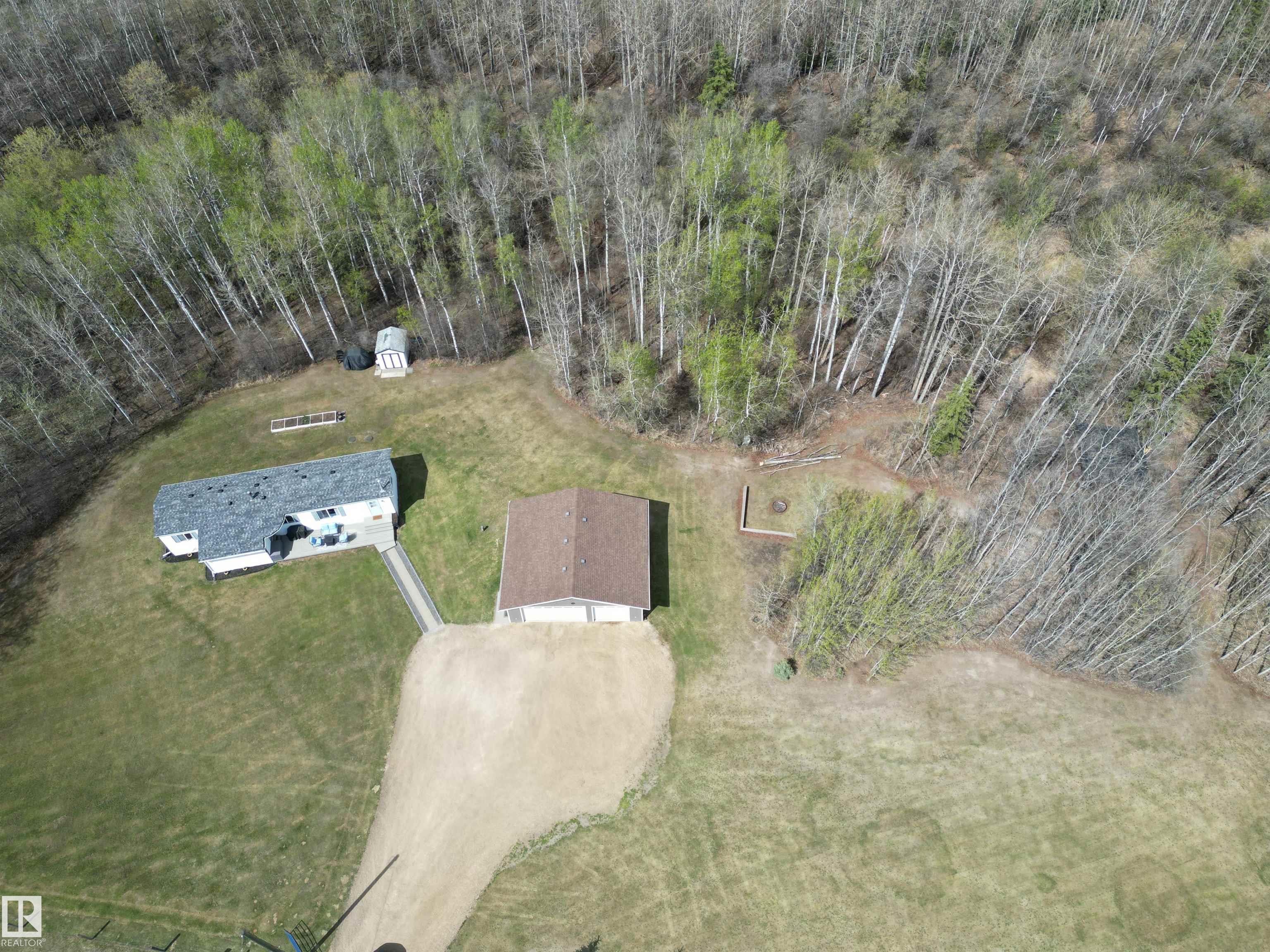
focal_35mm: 24
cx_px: 635
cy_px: 476
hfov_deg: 71.6
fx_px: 881
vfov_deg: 56.8
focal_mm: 6.72
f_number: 1.7
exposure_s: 1/2000
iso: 110
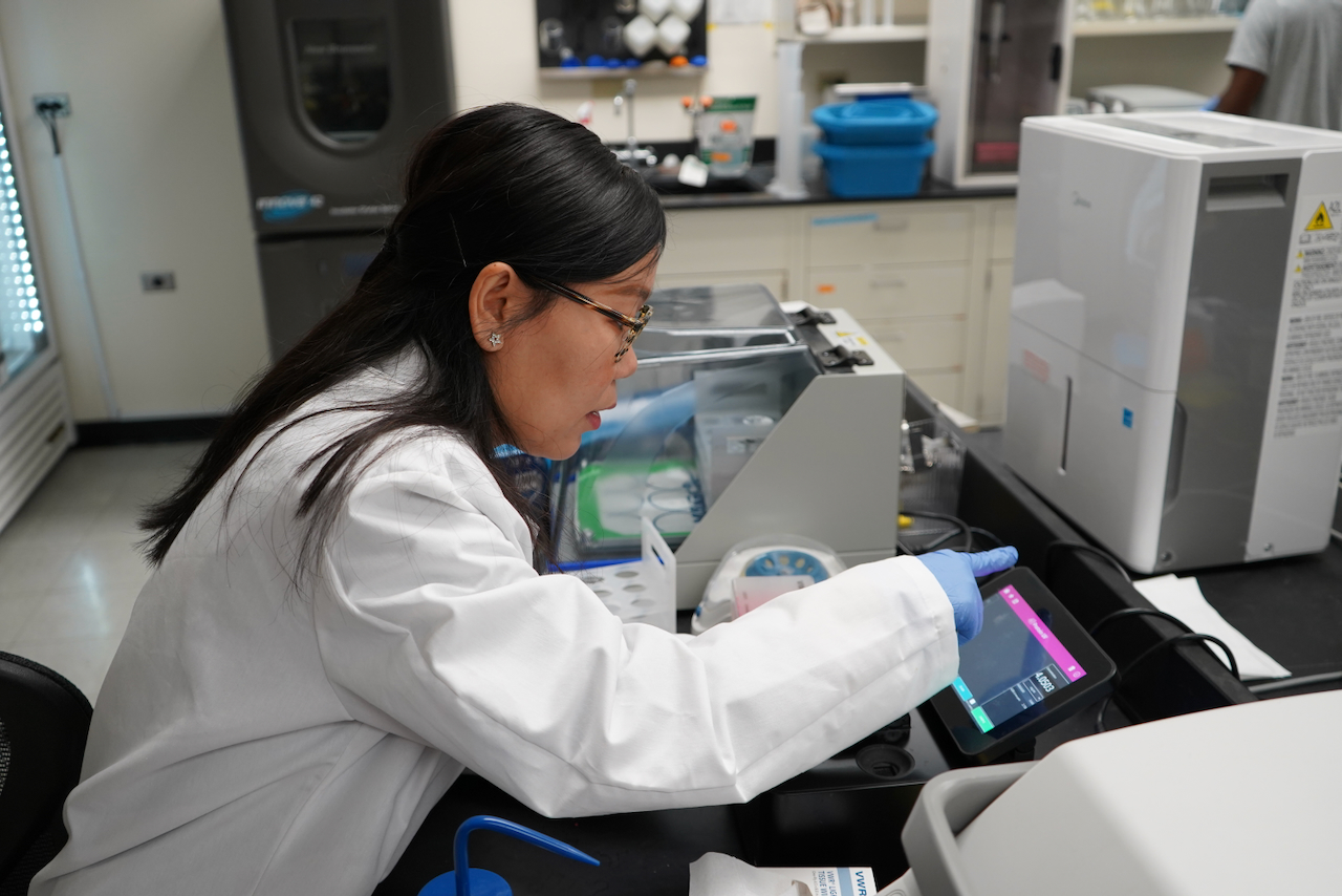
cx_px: 671
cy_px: 448
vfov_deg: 40.0
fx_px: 1230
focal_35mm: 33
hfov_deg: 57.2
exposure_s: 1/160
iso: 1250
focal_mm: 33
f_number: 4
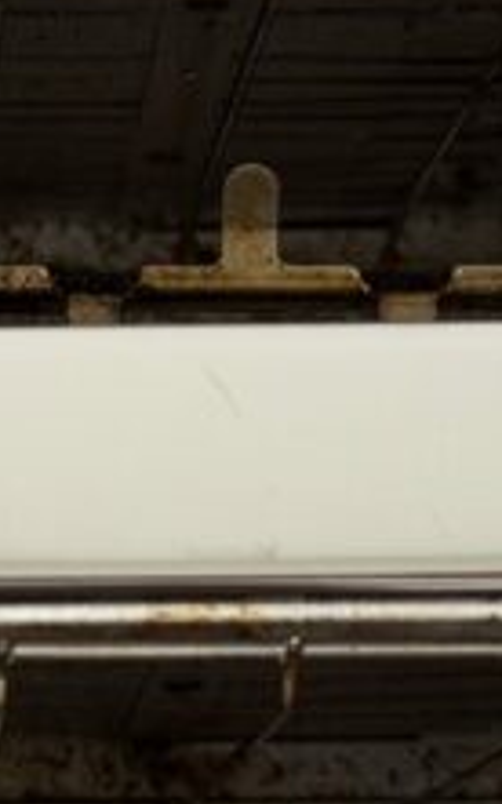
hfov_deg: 7.0
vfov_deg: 11.4
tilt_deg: -76.0
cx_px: -178
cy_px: 346
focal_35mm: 184
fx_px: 4030
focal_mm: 6.76
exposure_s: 1/33
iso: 250
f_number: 1.78
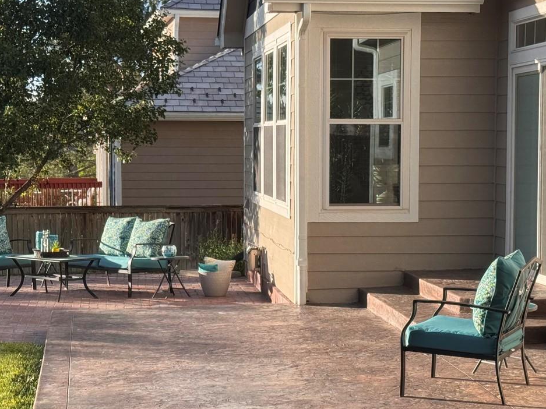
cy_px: 223
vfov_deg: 18.0
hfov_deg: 23.8
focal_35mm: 82
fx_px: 1293
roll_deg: +0.5
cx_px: 255
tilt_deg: -3.7
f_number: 1.78
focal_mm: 6.76
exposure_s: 1/1458
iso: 64
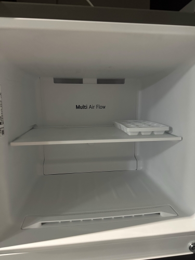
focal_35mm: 24
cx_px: 98
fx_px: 180
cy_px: 130
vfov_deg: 71.6
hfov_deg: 56.8
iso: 800
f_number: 1.78
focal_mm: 6.86
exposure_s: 1/33
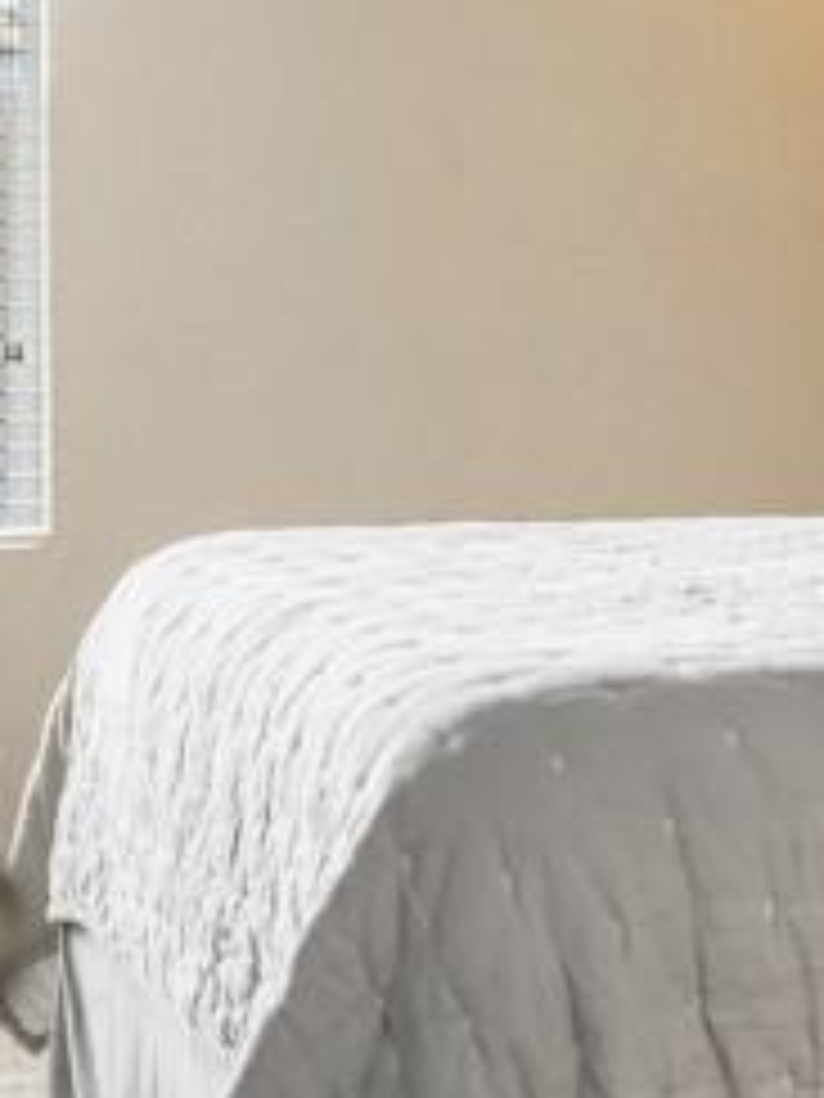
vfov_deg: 16.6
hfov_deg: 11.9
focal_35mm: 118
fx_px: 3745
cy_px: 351
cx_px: 1310
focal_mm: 50
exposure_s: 1/60
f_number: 1.8
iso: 500
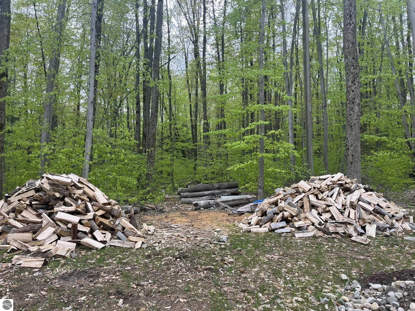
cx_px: 208
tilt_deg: +2.3
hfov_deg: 67.3
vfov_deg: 53.1
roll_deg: -0.5
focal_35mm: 26
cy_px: 156
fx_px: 312
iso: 50
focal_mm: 5.1
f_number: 1.6
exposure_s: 1/608
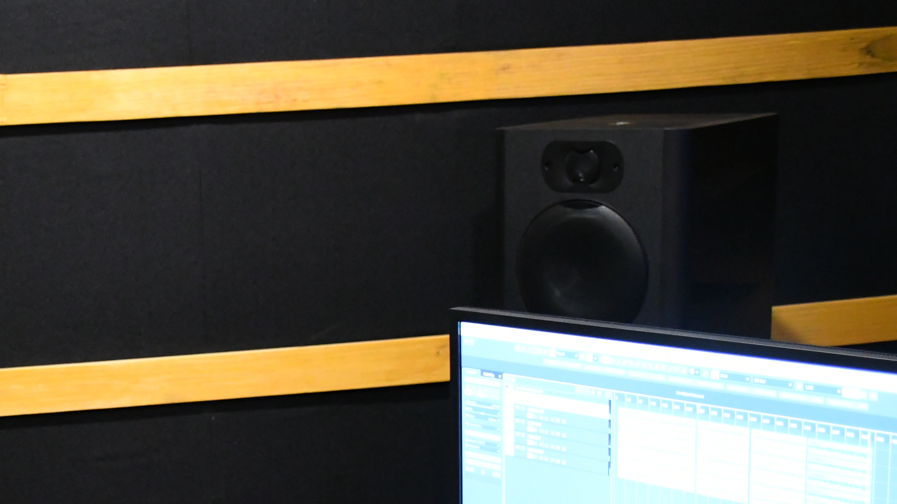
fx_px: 1713
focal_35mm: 72
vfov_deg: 16.6
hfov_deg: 28.5
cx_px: 144
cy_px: 437
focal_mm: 26
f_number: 3.8
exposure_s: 1/40
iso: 6400
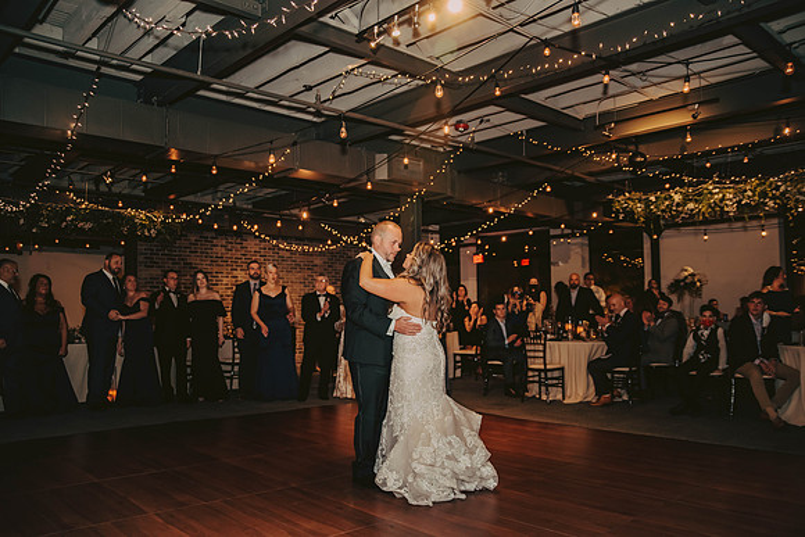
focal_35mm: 28
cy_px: 268
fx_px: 626
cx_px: 402
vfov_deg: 46.4
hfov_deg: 65.5
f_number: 3.2
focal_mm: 28
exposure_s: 1/100
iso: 1250
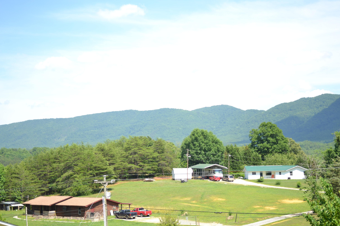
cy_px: 113
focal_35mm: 60
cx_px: 170
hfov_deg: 33.4
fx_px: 567
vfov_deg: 22.6
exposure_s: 1/200
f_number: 5.3
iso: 100
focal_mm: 40
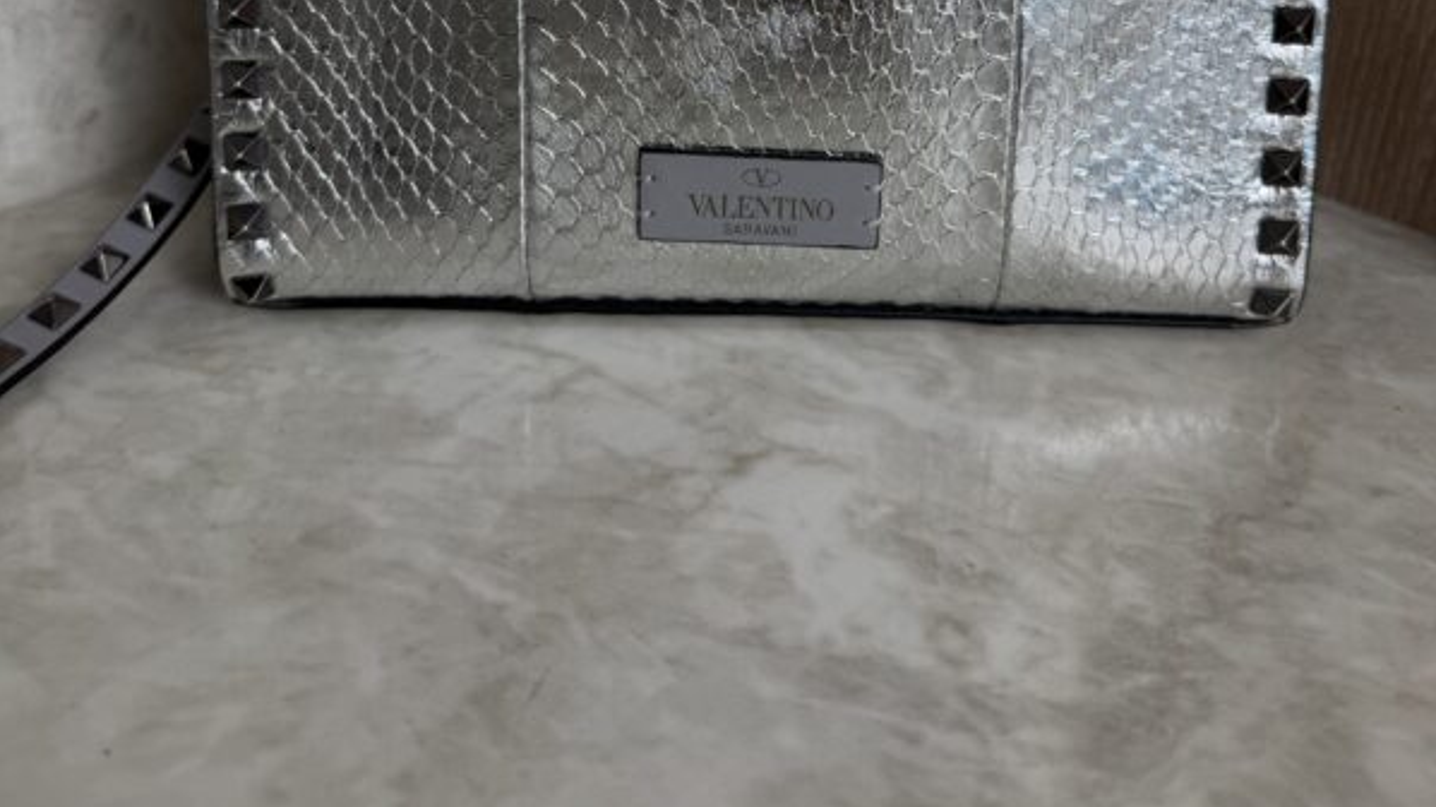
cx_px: 718
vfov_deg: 30.6
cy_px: -48
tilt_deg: -17.6
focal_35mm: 35
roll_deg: -1.5
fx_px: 1332
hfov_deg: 56.6
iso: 64
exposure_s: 1/172
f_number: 1.78
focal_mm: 6.76
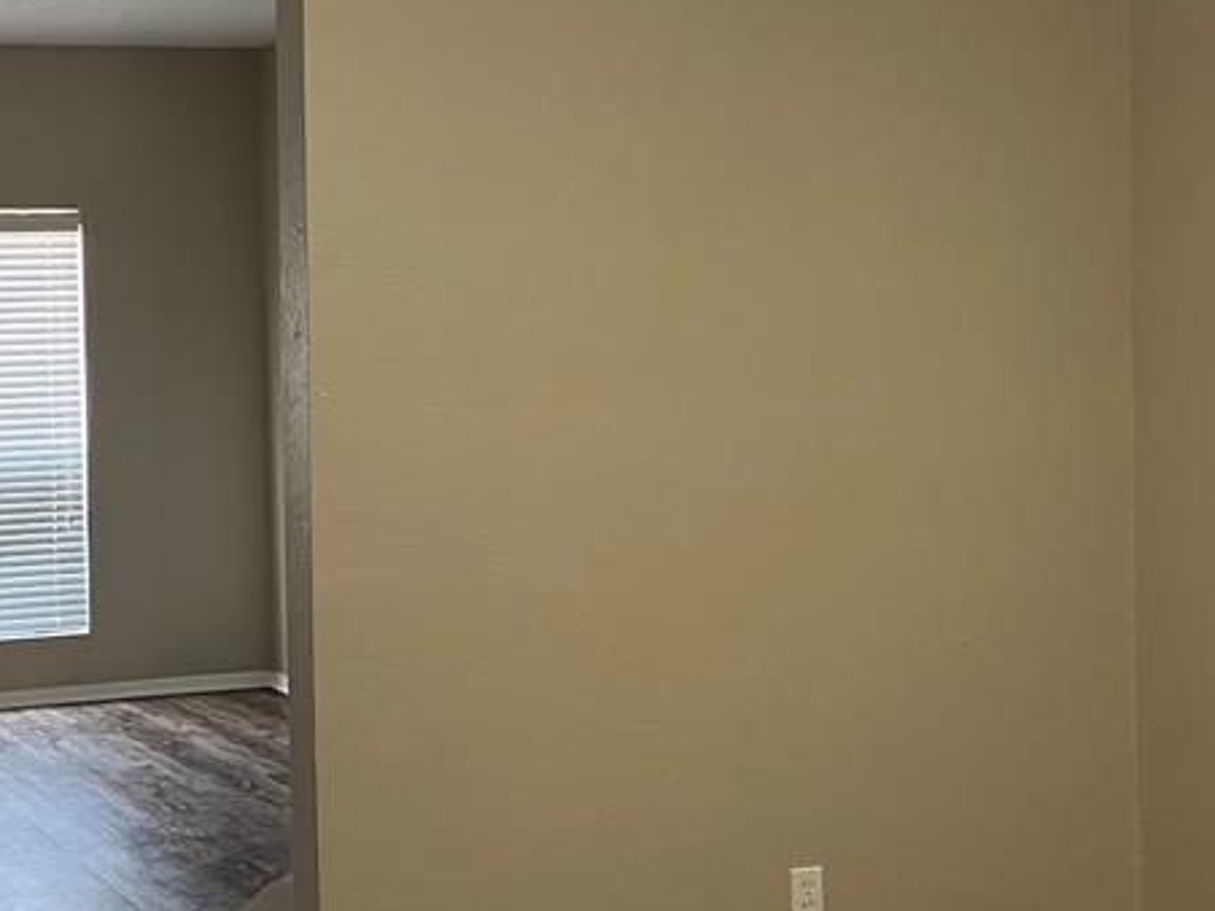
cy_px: 418
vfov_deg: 24.8
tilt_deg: -1.3
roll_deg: +2.2
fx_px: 2070
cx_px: 164
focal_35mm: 59
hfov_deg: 31.4
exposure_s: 1/60
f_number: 1.5
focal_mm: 5.7
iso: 125
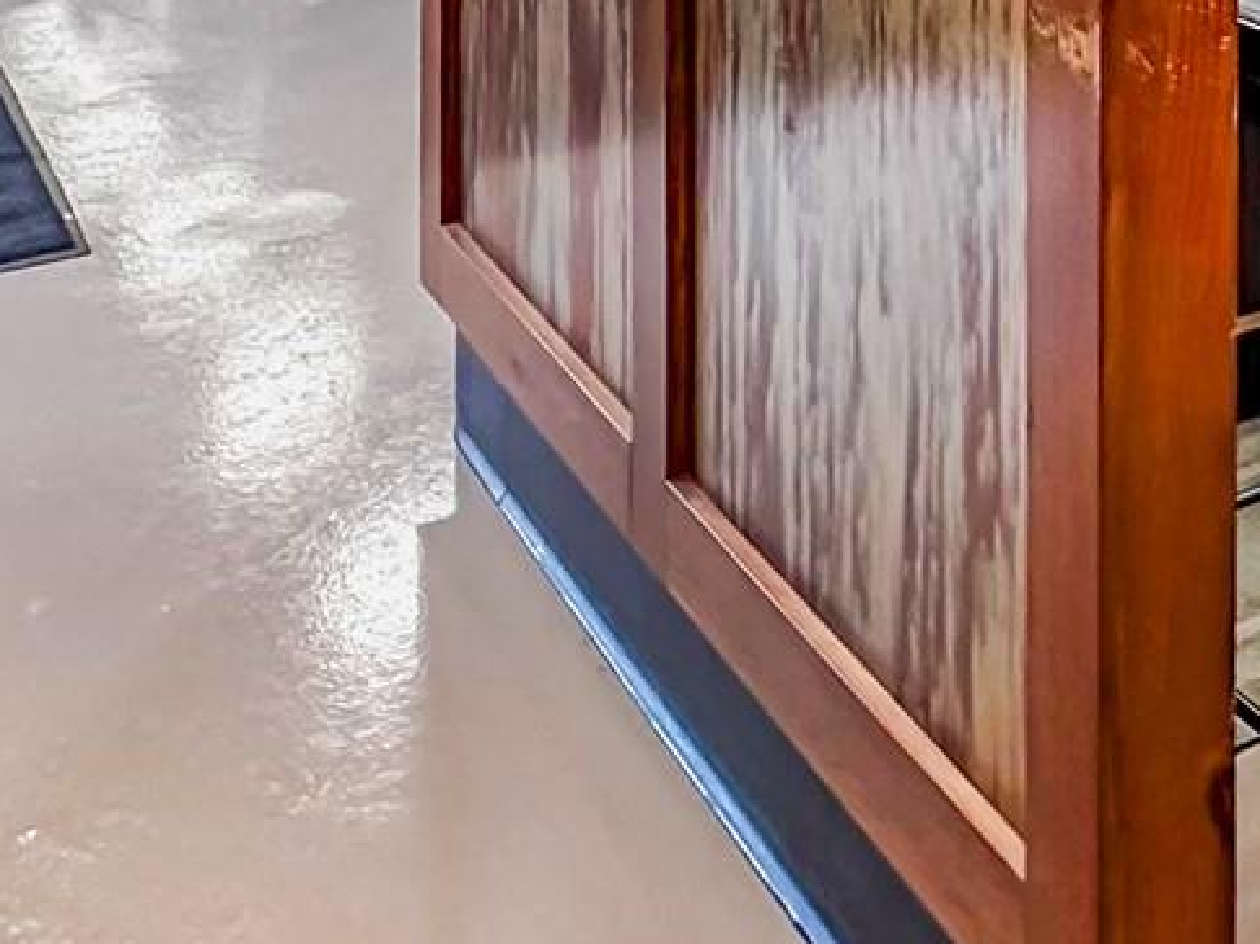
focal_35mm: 59
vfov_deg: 20.2
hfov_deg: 28.3
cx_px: 1530
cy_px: -591
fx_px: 2147
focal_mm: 2.22
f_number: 2.2
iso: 320
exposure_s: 1/100
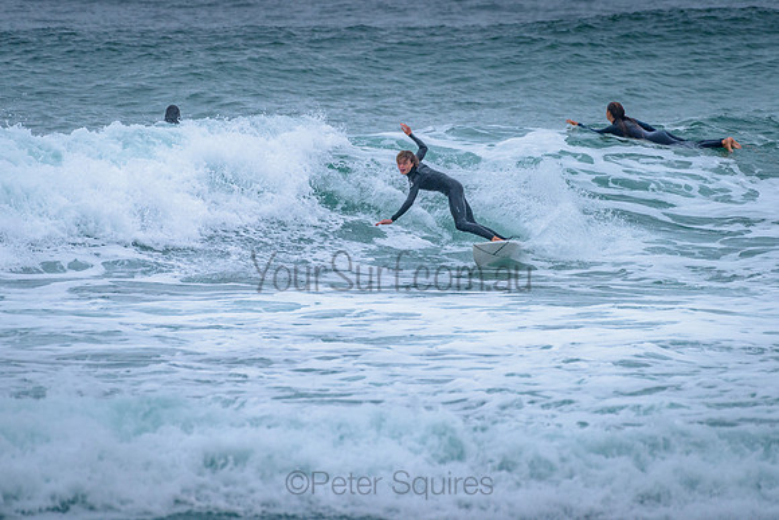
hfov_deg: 3.4
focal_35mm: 613
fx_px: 13264
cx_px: 415
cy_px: 201
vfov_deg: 2.2
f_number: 5.6
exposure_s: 1/2000
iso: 1100
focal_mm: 500
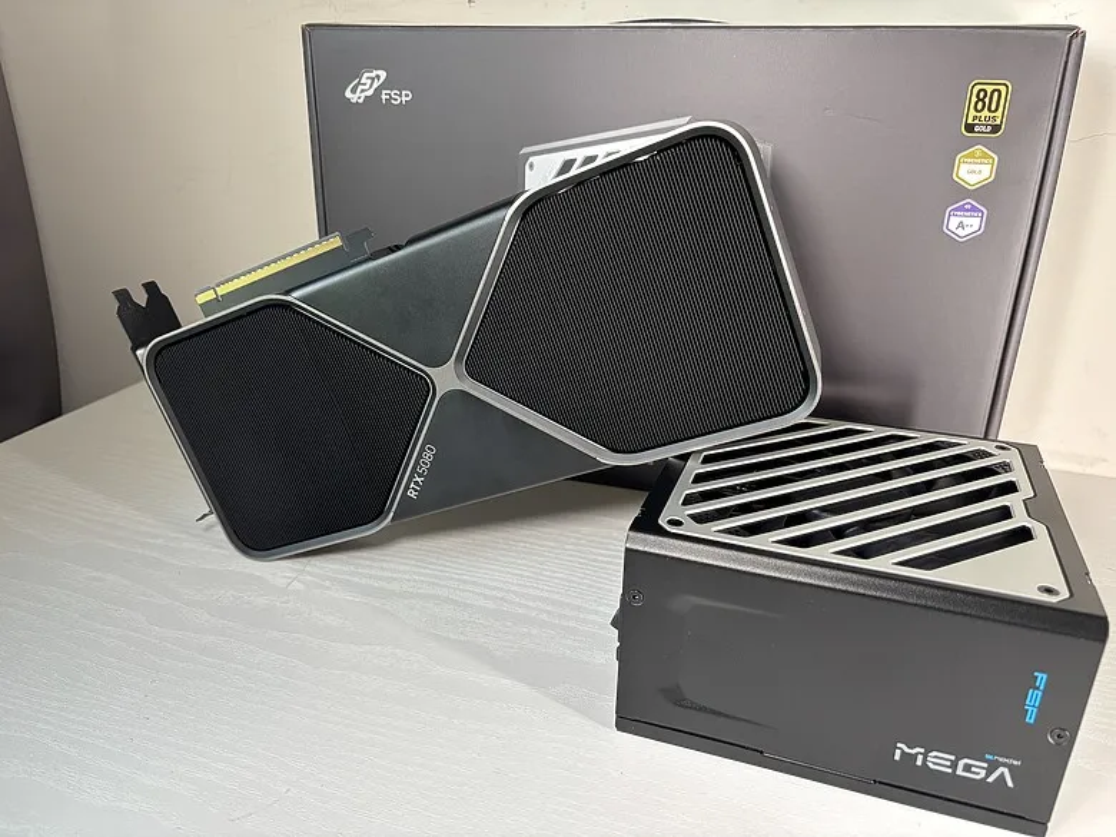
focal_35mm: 26
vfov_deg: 53.1
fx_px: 838
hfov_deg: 67.3
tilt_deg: -22.4
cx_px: 558
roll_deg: -0.3
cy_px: 418
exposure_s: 1/121
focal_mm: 5.96
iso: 125
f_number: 1.6
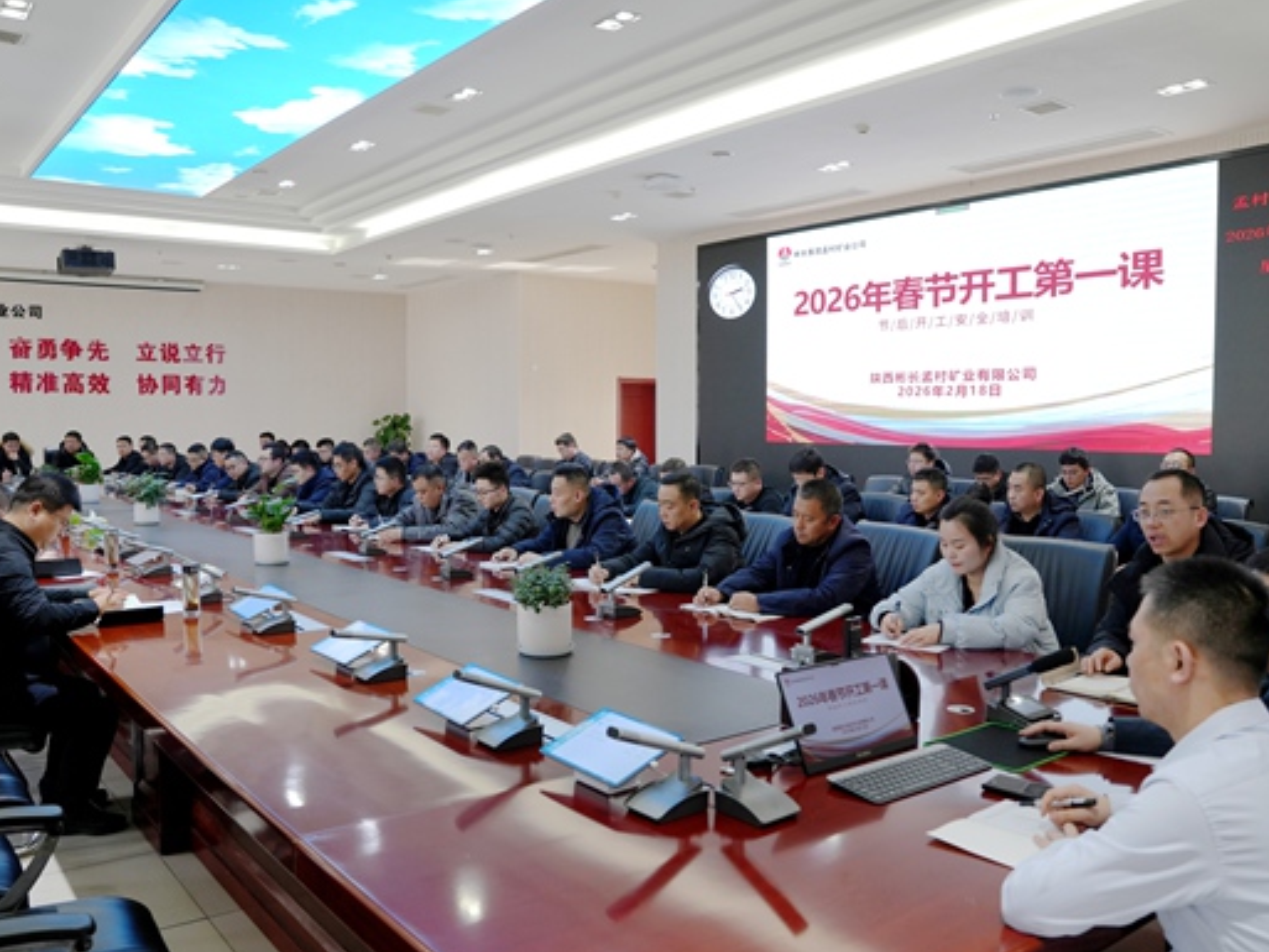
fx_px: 990
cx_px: 574
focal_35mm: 27
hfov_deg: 65.2
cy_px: 490
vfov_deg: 51.4
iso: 500
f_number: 4
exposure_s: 1/160
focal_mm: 24
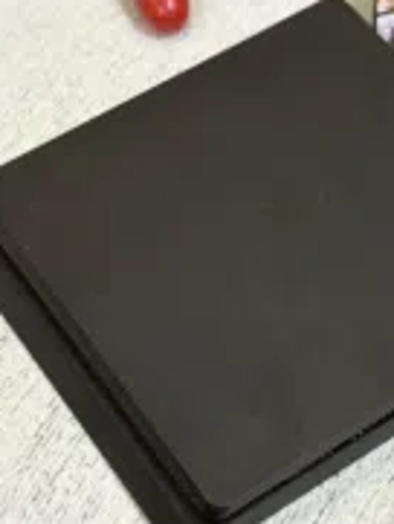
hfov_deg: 12.8
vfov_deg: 17.0
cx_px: 336
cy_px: 156
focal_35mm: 115
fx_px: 1743
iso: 200
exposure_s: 1/33
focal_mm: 5.96
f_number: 1.6
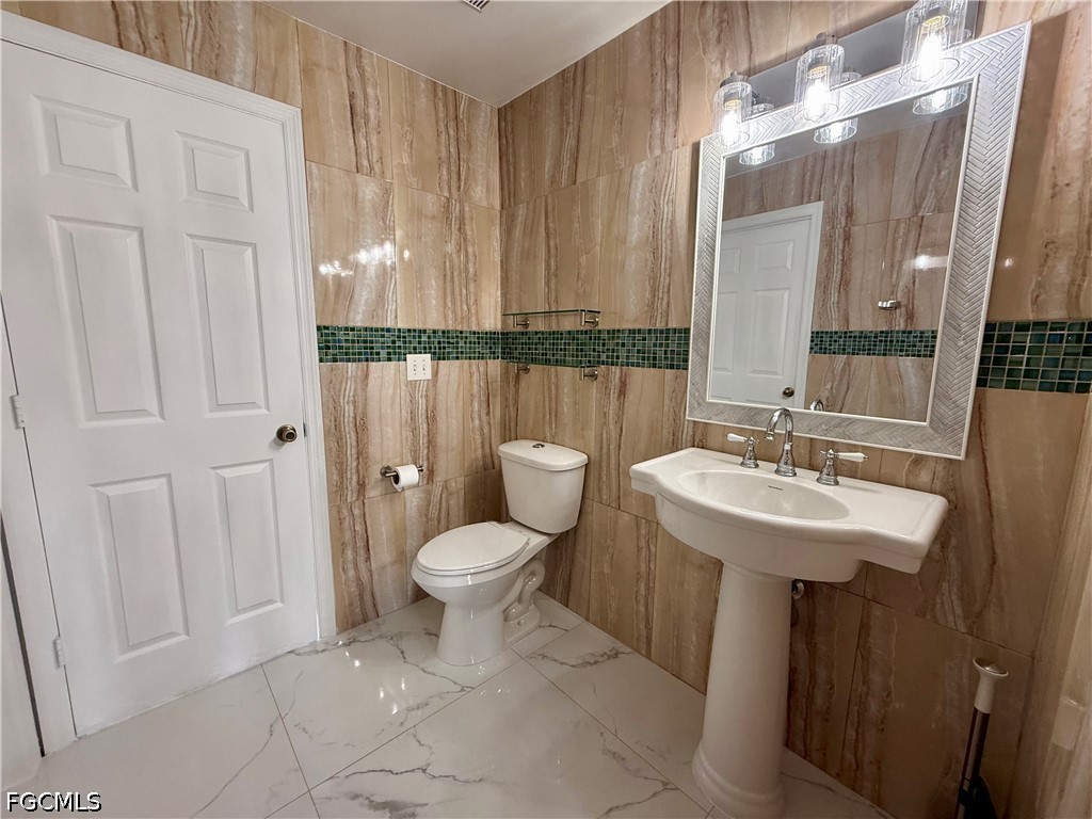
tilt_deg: -7.8
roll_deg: -0.5
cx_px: 546
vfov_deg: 85.7
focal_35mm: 14
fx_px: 442
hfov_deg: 102.1
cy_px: 410
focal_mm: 2.22
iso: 200
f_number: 2.2
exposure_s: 1/60
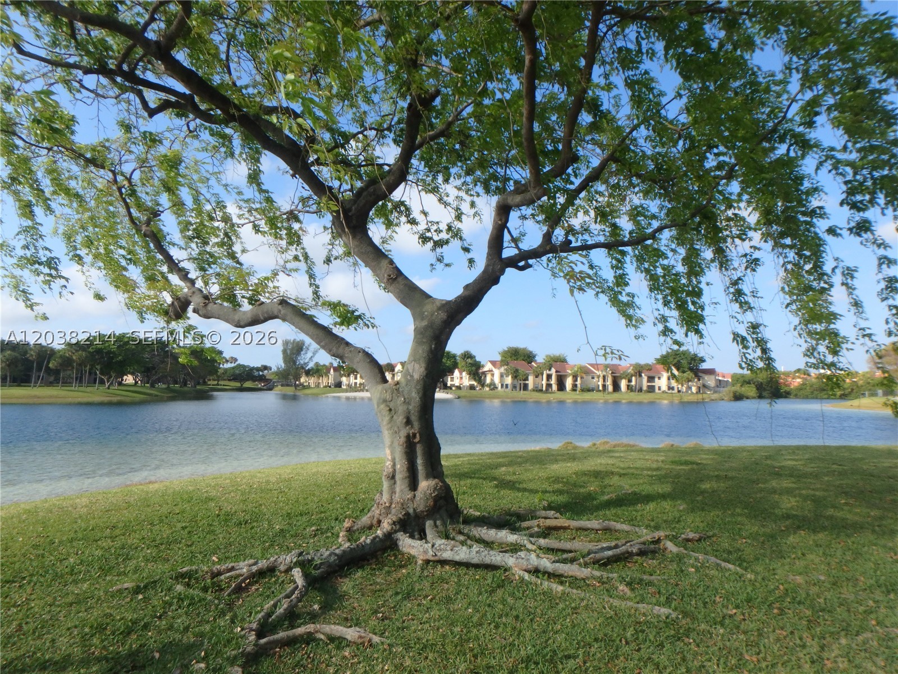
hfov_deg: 79.0
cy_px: 337
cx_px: 449
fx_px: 545
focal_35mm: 21
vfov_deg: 63.4
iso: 125
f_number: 6
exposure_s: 1/320
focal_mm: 3.7
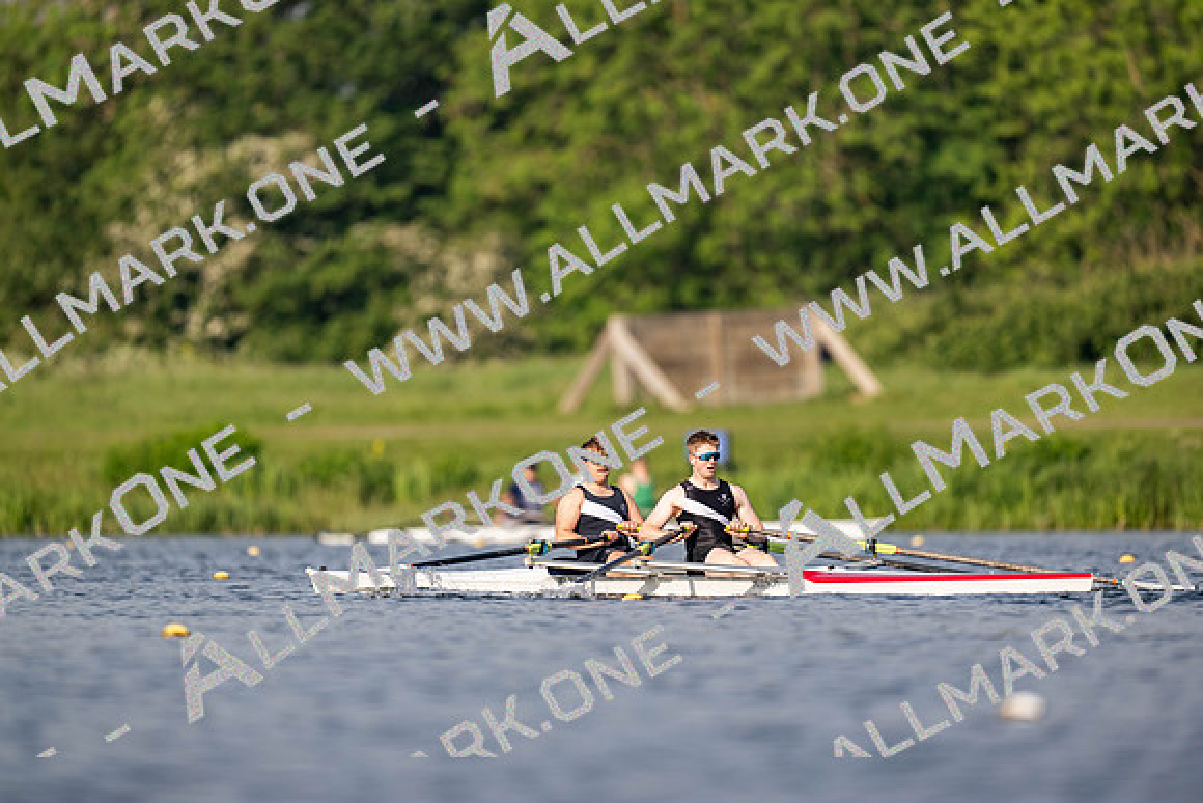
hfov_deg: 3.4
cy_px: 402
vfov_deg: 2.3
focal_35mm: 600
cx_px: 602
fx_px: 20054
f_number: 4
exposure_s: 1/2500
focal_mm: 600
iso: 250
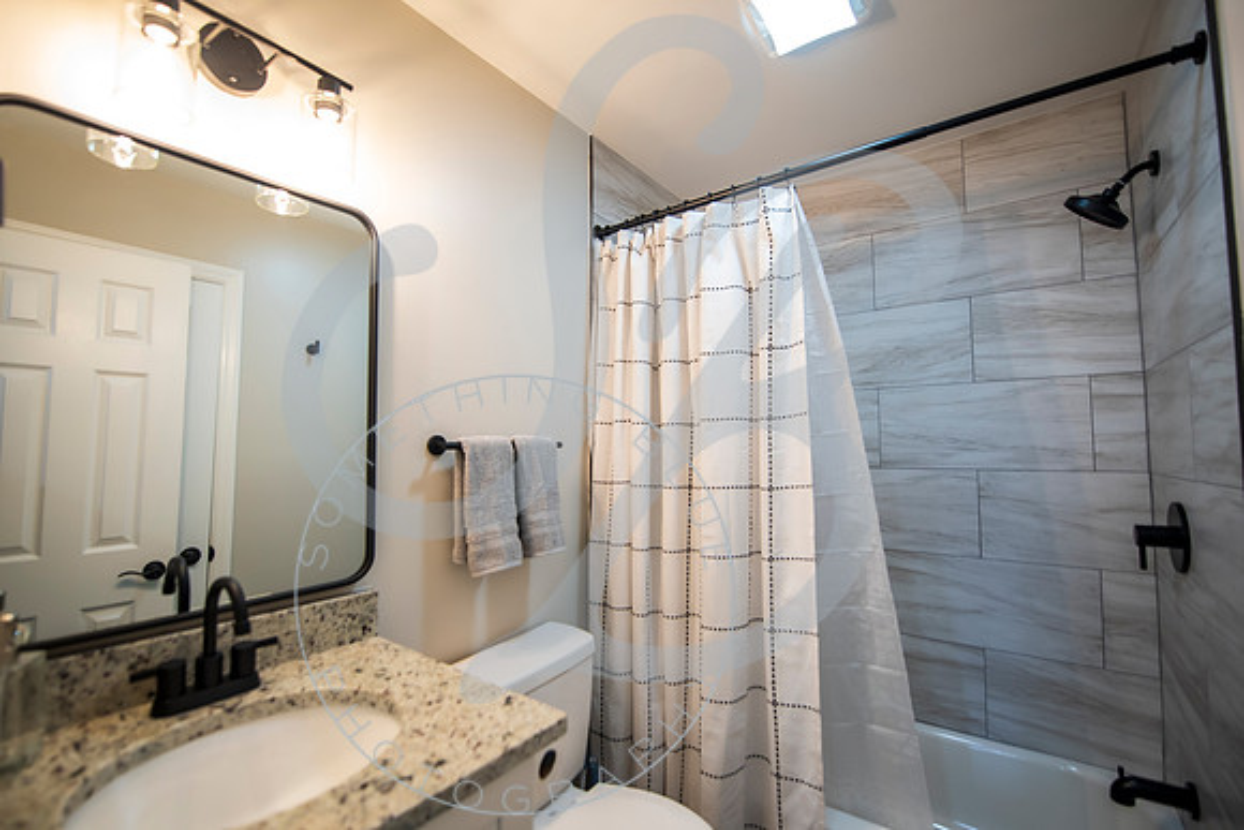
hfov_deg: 100.8
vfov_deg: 77.8
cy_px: 416
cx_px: 600
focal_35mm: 15
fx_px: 514
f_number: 2.8
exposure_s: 1/80
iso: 500
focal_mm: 14
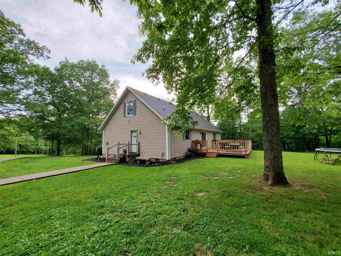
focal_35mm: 13
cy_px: 128
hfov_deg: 106.2
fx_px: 128
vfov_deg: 89.9
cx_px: 170
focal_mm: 1.8
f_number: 2.2
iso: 50
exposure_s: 1/142
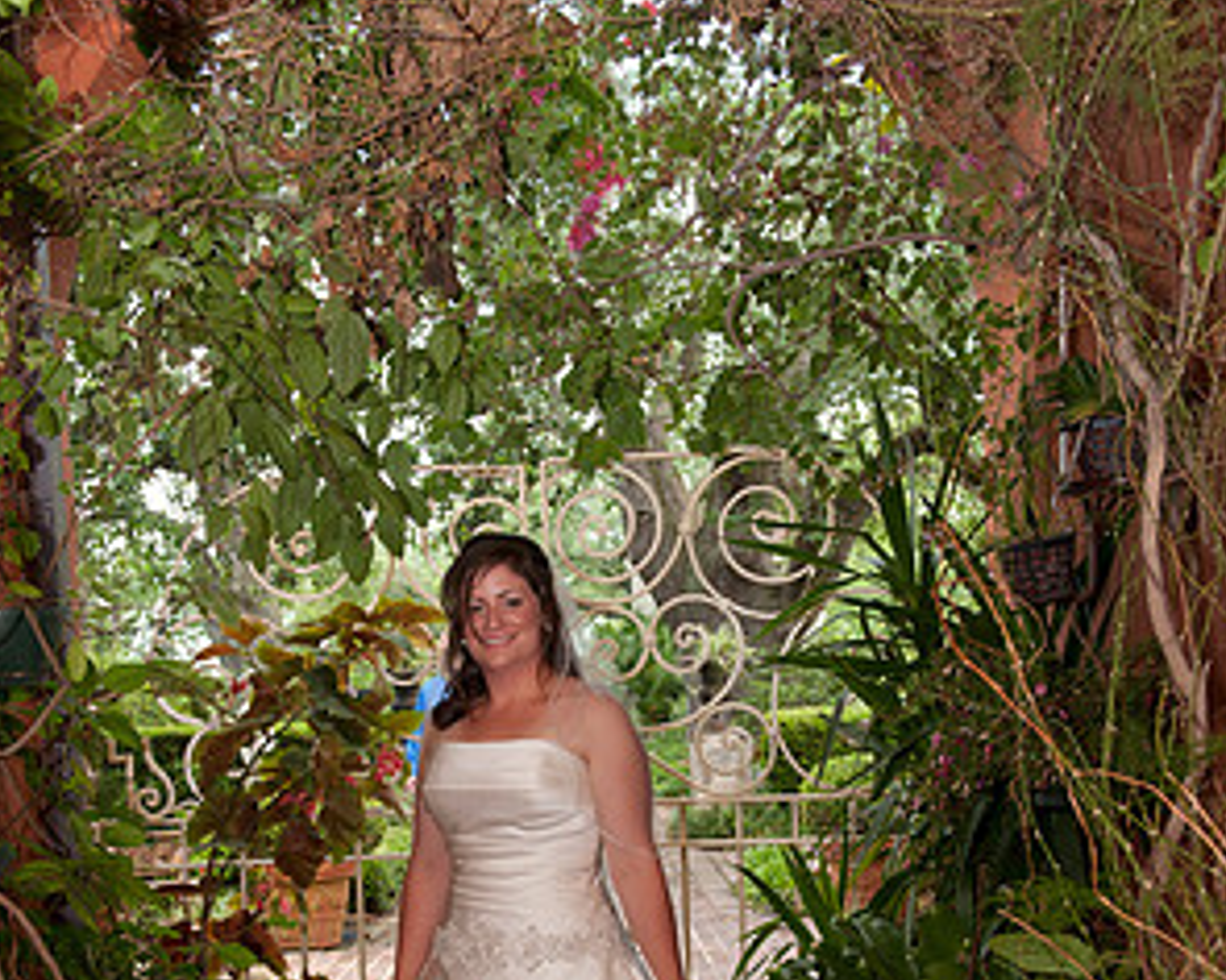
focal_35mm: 50
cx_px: 613
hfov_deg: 37.3
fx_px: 1814
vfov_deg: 29.4
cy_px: 814
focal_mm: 35
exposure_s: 1/100
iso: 250
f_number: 4.5
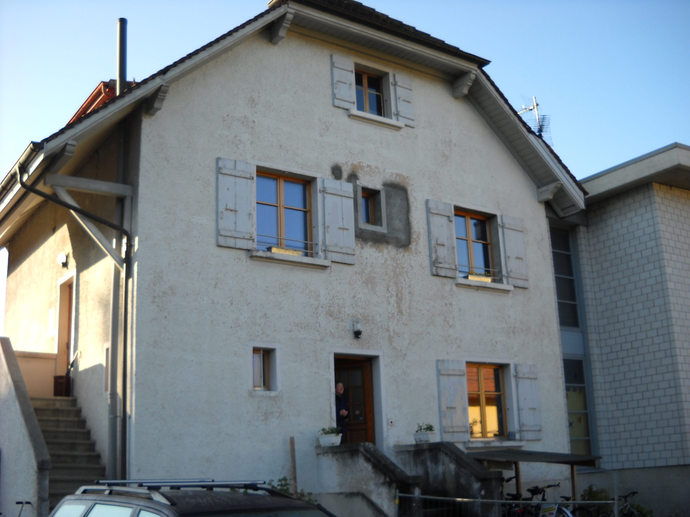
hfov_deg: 45.8
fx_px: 817
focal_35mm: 41
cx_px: 345
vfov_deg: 35.1
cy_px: 258
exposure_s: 1/228
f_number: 3.1
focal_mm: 6.72
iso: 64
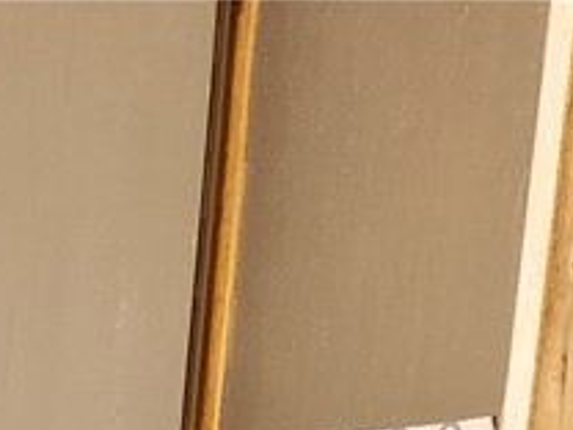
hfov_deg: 13.5
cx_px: -744
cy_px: 1056
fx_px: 1870
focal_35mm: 113
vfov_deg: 10.9
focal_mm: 5.4
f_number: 1.8
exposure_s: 1/120
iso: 640
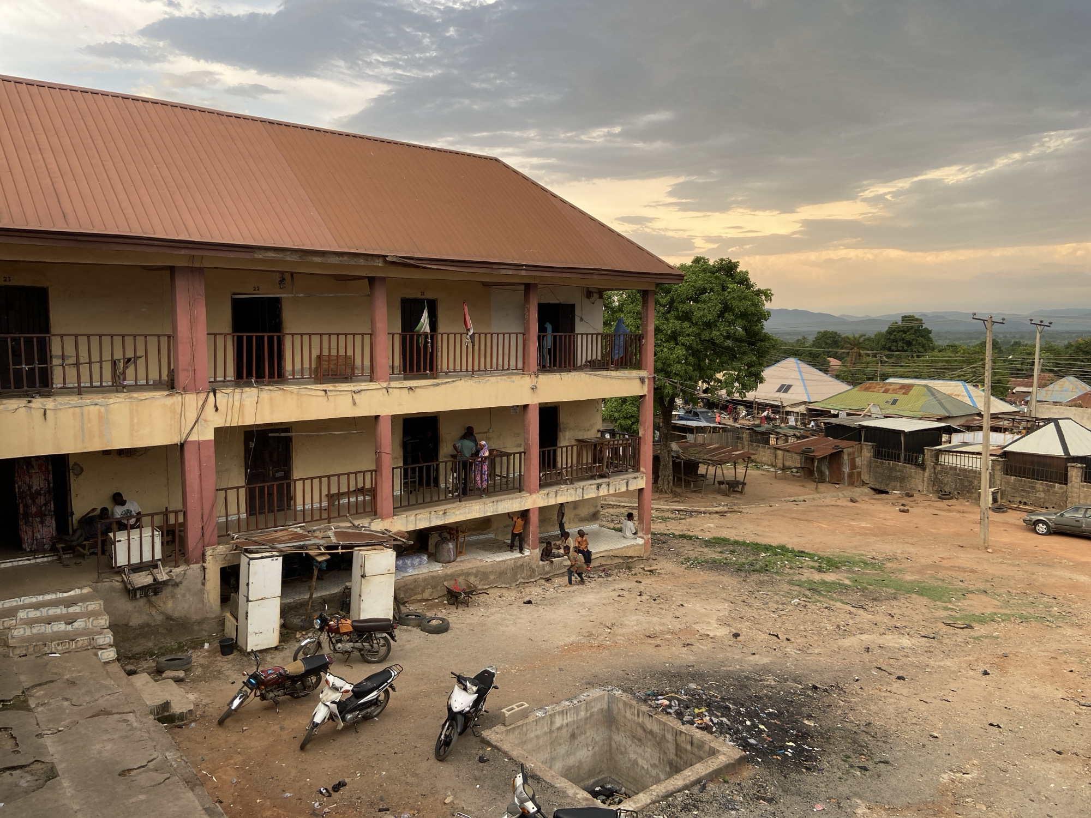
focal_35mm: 26
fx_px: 819
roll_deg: +0.2
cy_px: 409
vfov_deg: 53.1
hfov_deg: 67.3
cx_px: 546
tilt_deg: -8.5
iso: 32
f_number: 1.8
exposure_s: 1/156
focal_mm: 4.25
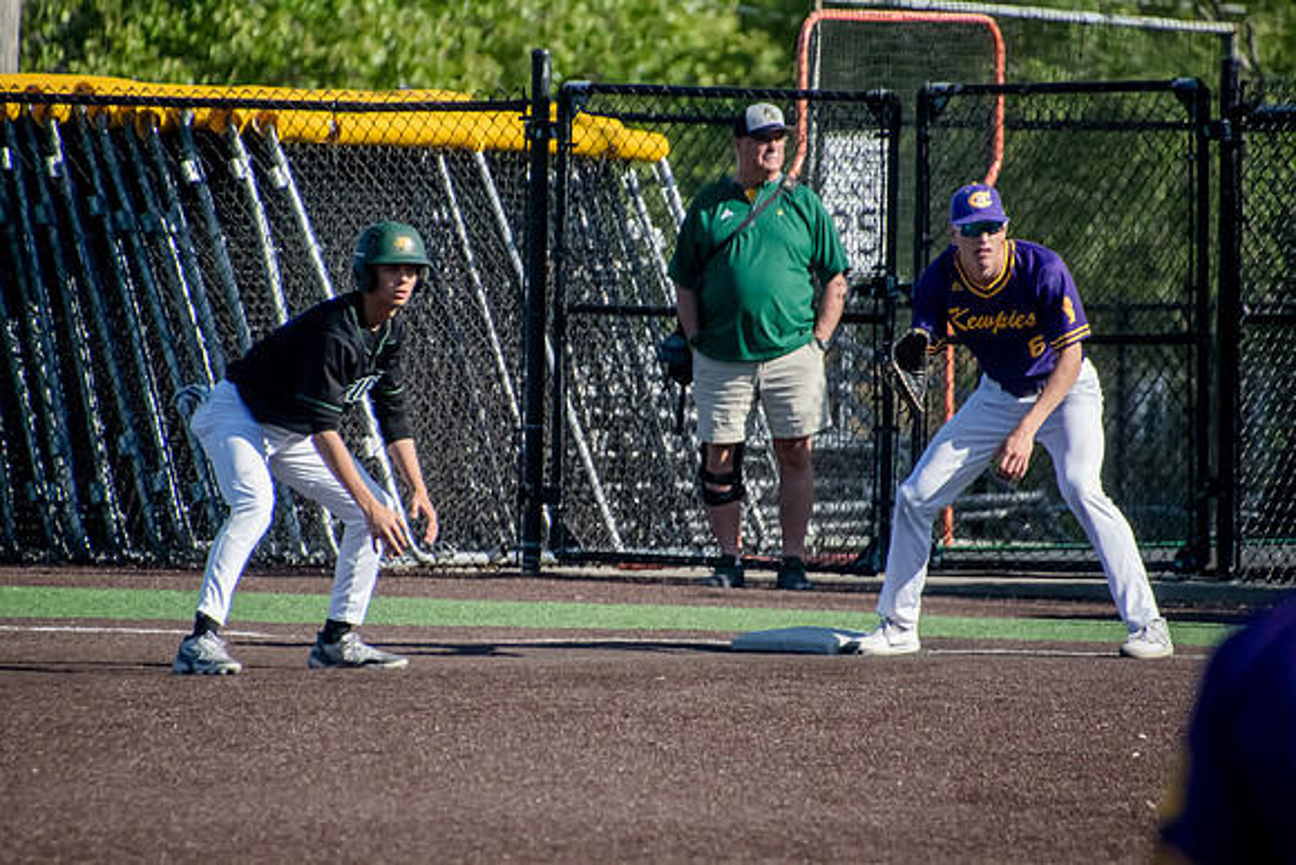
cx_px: 648
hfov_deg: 3.4
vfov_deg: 2.3
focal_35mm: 600
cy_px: 432
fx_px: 21604
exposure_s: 1/4000
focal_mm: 400
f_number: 6.3
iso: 2500
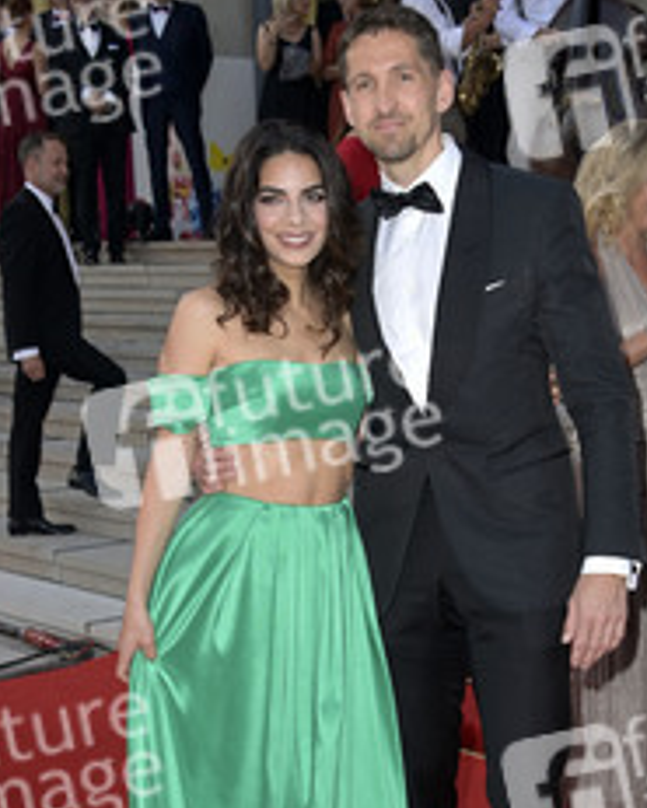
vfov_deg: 25.7
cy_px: 602
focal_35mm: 73
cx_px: 364
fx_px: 1746
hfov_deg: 21.0
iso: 1000
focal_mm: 45
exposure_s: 1/250
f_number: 5.6
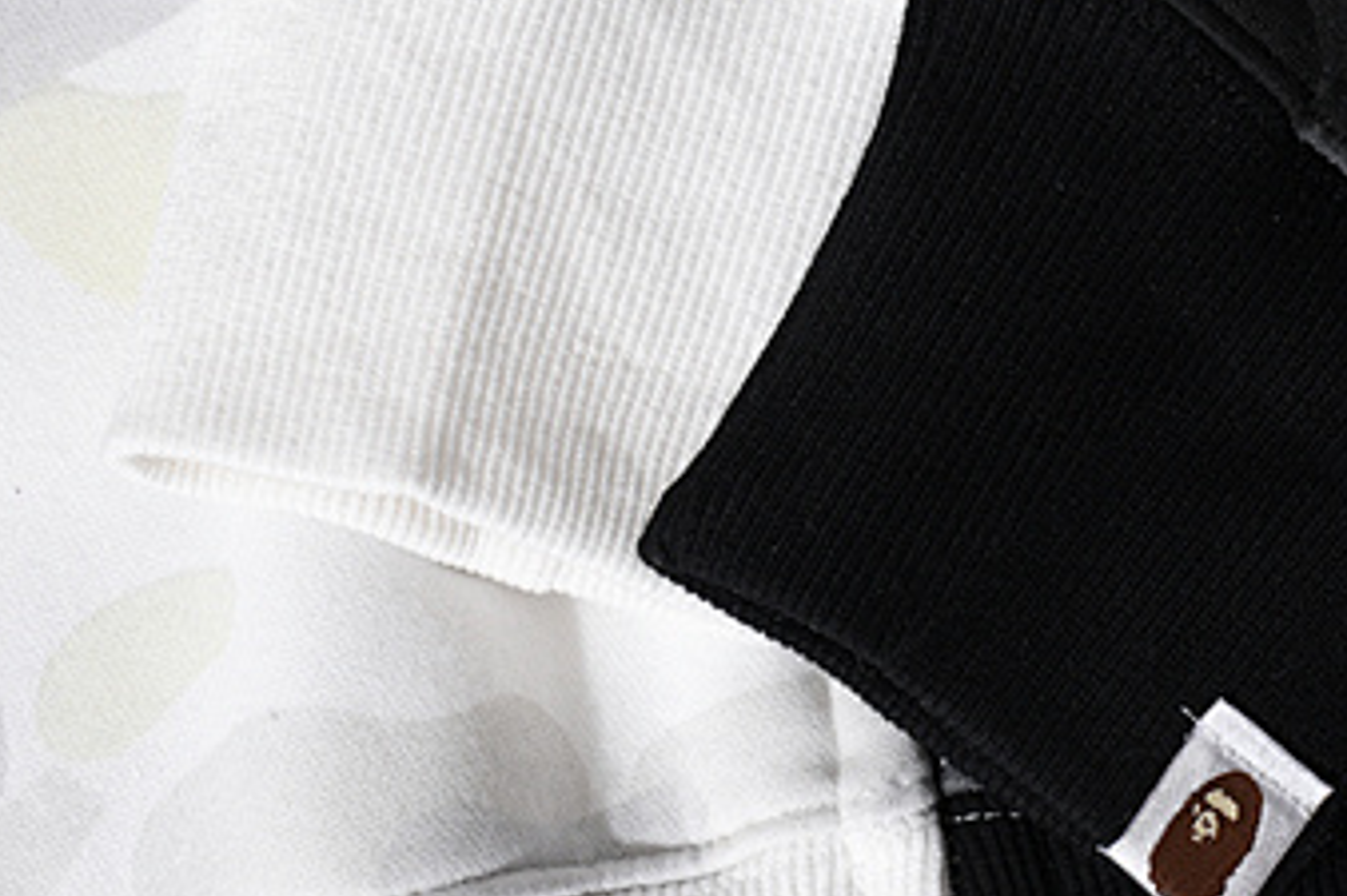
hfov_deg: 13.7
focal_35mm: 149
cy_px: 46
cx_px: 996
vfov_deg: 9.2
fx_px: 5572
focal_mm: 42
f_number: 9
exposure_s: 1/100
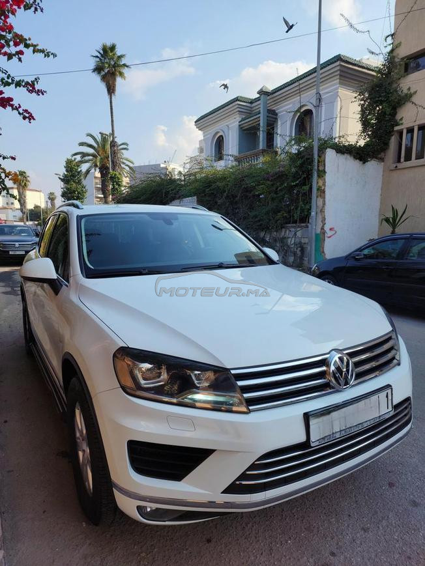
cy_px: 283
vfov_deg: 73.9
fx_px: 376
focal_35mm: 23
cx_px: 212
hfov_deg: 58.9
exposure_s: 1/556
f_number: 1.8
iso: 12
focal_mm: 6.4
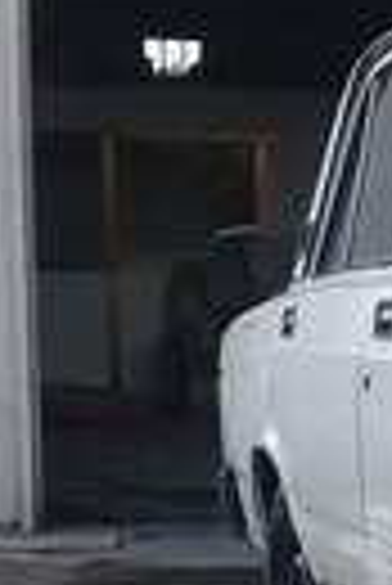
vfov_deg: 16.3
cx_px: 685
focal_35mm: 123
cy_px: 585
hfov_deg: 10.6
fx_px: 2004
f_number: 2.2
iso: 50
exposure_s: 1/198
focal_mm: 3.3
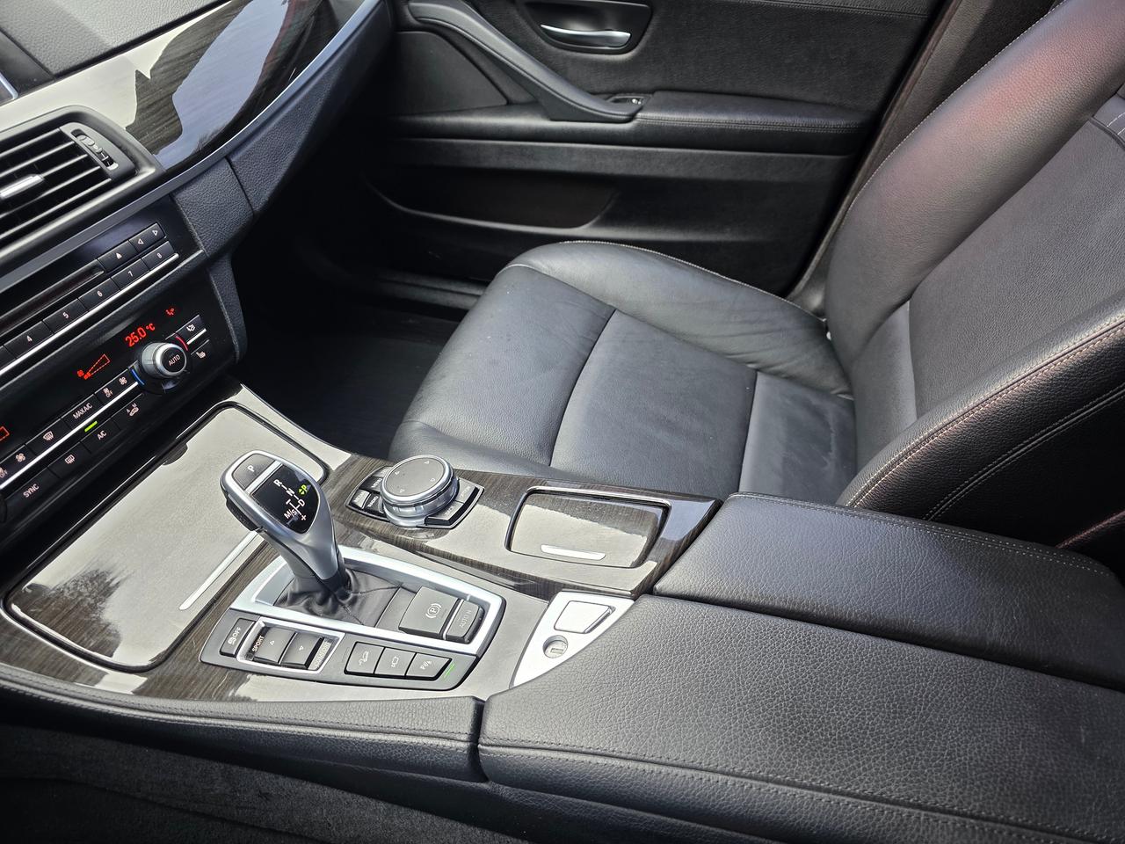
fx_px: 747
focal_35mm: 23
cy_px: 422
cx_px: 562
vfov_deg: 58.9
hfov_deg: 73.9
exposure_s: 1/53
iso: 160
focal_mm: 6.3
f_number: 1.7
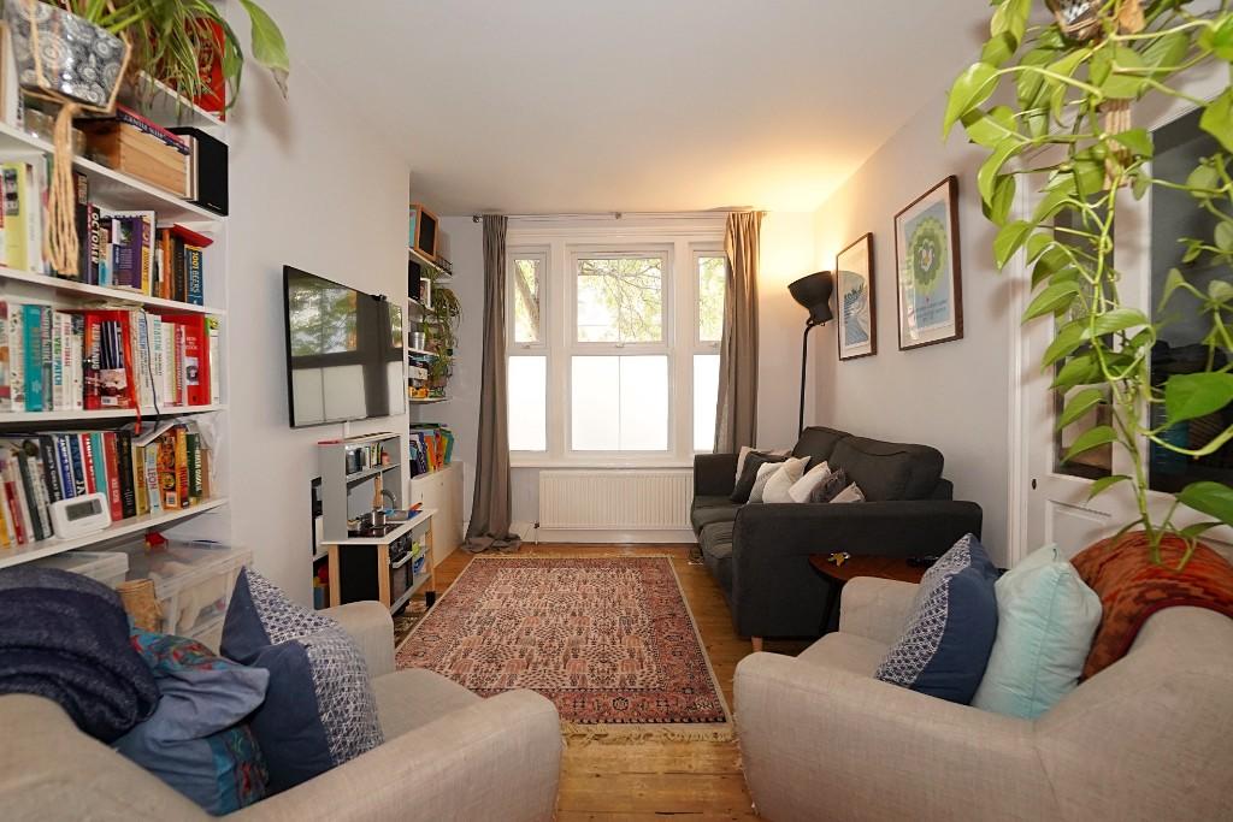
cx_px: 616
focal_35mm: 15
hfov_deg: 100.4
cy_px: 411
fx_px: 514
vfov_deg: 77.3
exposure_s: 1/160
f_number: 4
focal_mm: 10
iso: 2500
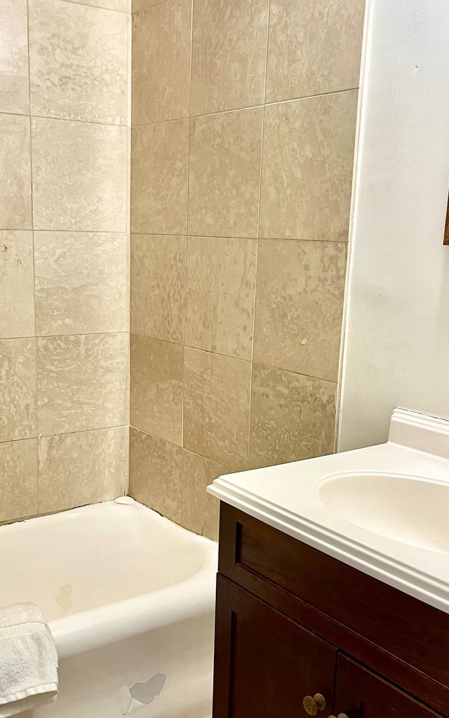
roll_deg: -0.2
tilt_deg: -12.7
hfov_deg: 32.7
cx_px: 185
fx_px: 764
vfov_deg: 50.3
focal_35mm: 39
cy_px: 402
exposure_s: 1/60
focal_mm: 5.1
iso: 80
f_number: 1.6
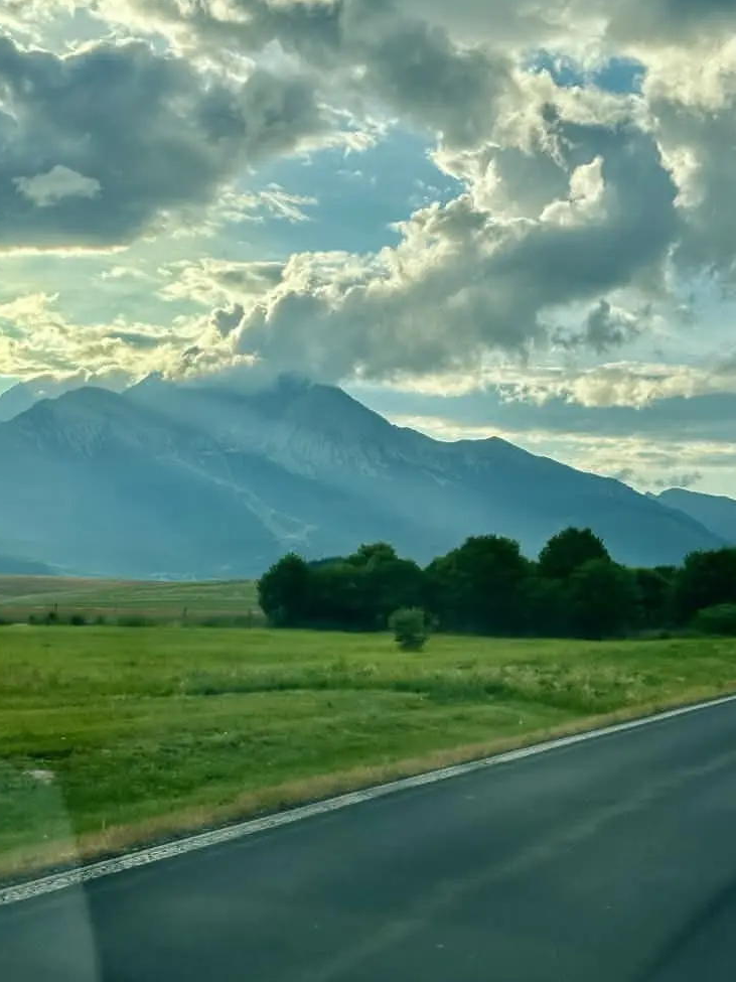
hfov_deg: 23.3
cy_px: 450
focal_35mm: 63
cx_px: 390
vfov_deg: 30.7
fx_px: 1786
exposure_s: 1/3876
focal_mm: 6.9
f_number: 1.8
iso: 64
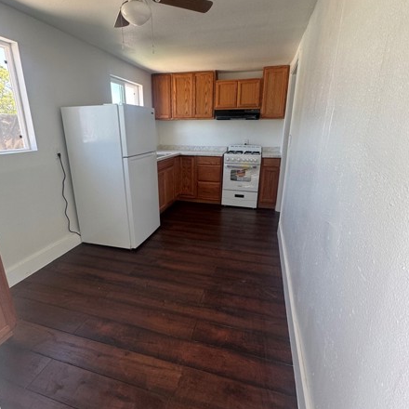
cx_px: 188
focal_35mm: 18
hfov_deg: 80.6
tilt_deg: -17.3
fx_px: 241
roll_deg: +1.4
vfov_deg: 80.7
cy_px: 203
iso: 160
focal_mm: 2.22
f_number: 2.2
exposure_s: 1/99
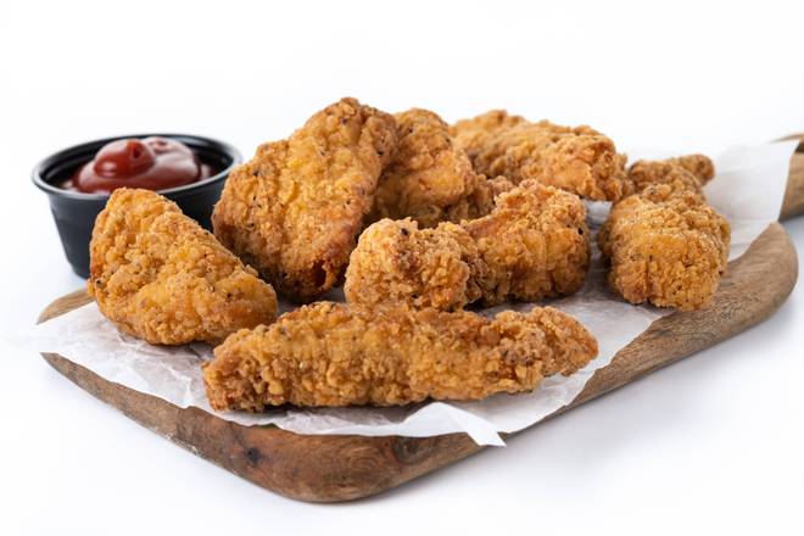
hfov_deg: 22.6
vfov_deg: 15.2
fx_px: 2010
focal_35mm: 90
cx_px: 402
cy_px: 268
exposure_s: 1/200
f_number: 9
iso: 100
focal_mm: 60
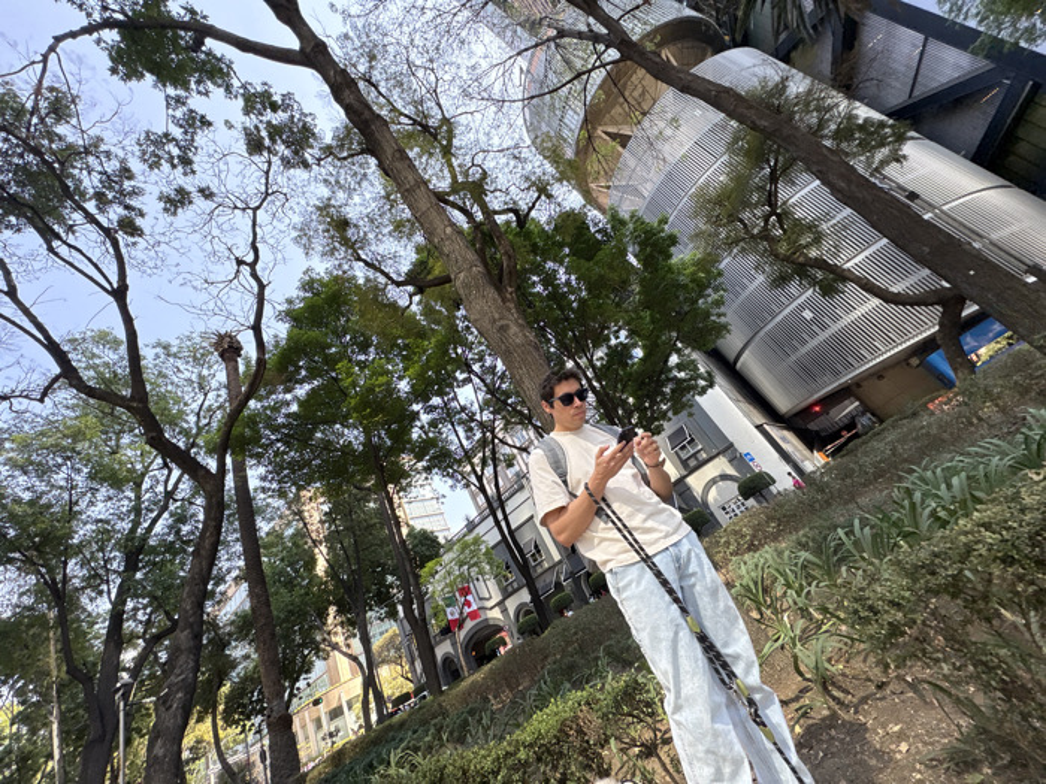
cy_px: 392
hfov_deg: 102.1
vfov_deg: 85.7
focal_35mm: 14
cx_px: 523
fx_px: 423
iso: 64
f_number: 2.2
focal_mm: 2.22
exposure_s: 1/179
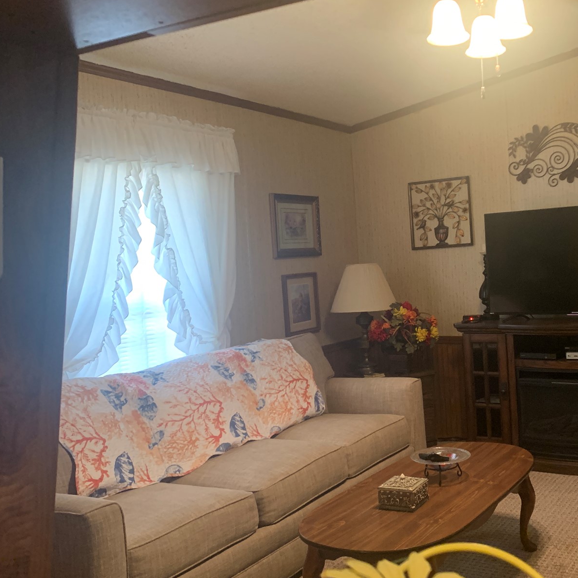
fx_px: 699
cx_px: 444
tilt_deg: -1.0
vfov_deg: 44.9
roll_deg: +1.8
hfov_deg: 43.3
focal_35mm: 37
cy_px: 268
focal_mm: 4.25
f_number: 1.8
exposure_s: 1/40
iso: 250
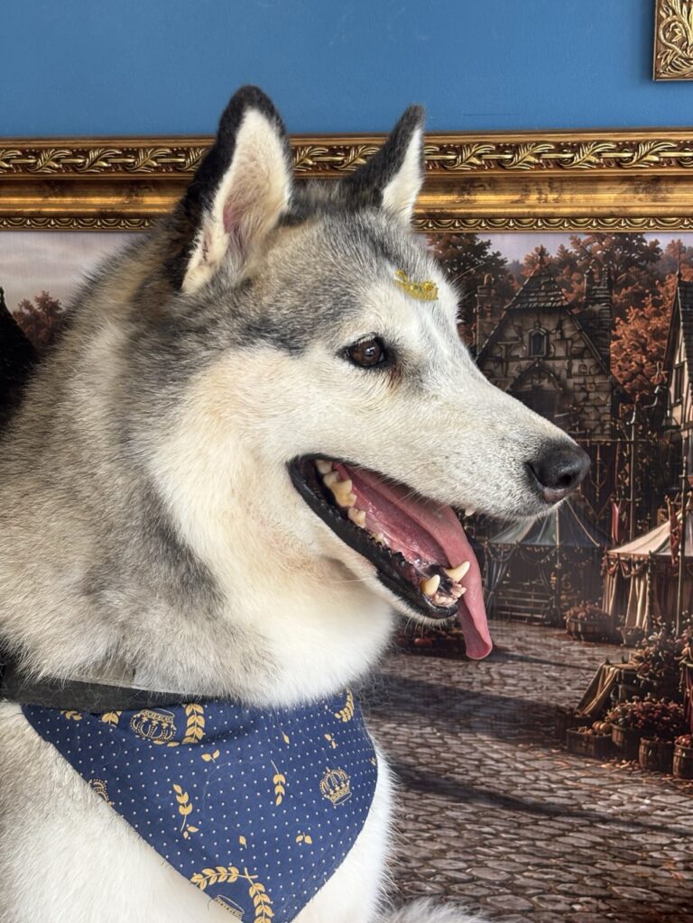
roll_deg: +1.8
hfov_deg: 28.0
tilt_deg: -15.9
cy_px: 462
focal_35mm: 52
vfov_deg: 36.8
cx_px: 346
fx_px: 1388
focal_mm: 5.96
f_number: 1.6
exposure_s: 1/96
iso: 50
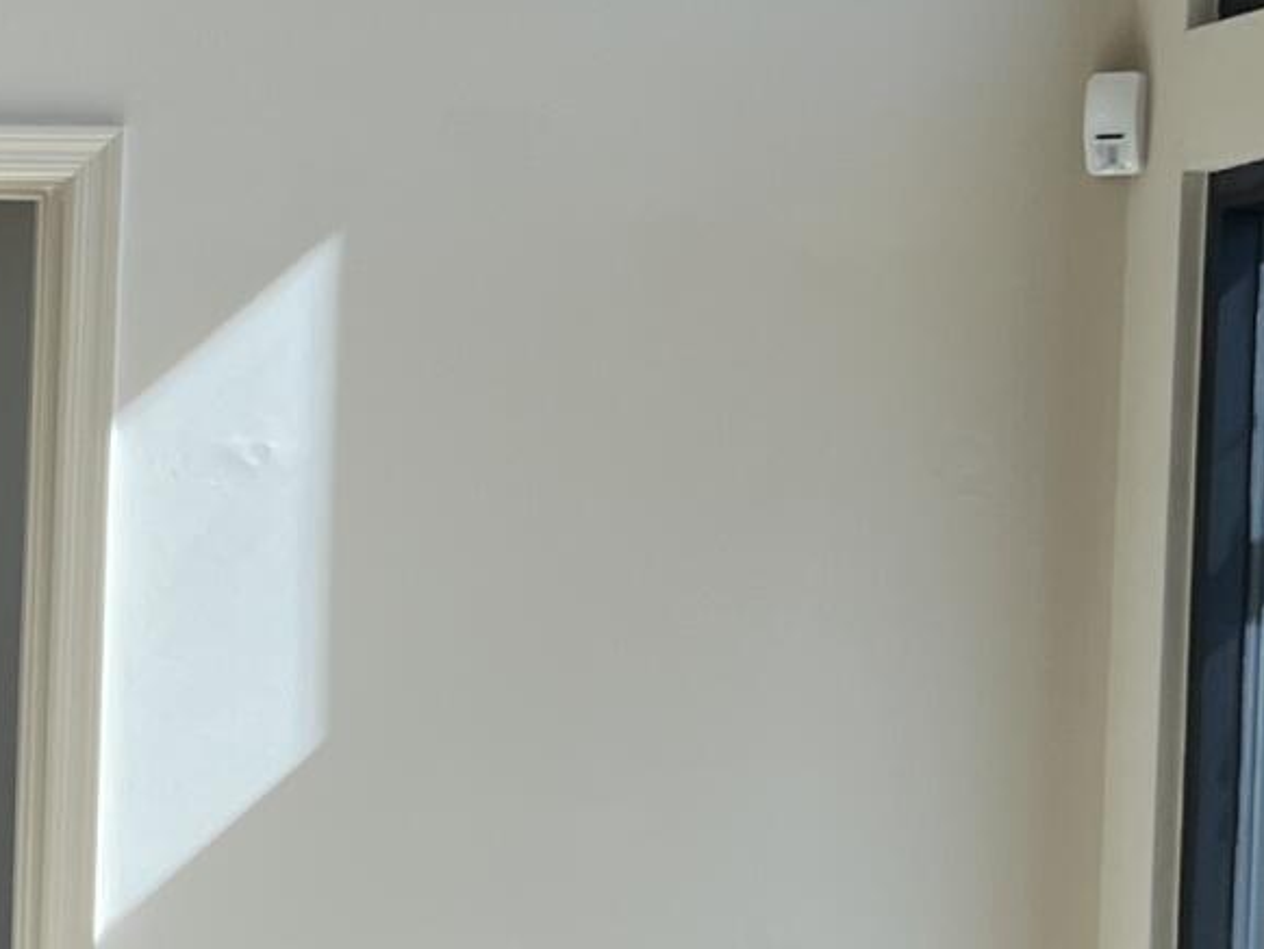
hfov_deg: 13.6
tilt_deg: -1.7
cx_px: -806
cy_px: 858
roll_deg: -2.2
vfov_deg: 11.0
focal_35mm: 134
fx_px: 4895
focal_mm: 5.7
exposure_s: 1/120
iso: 40
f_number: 1.5
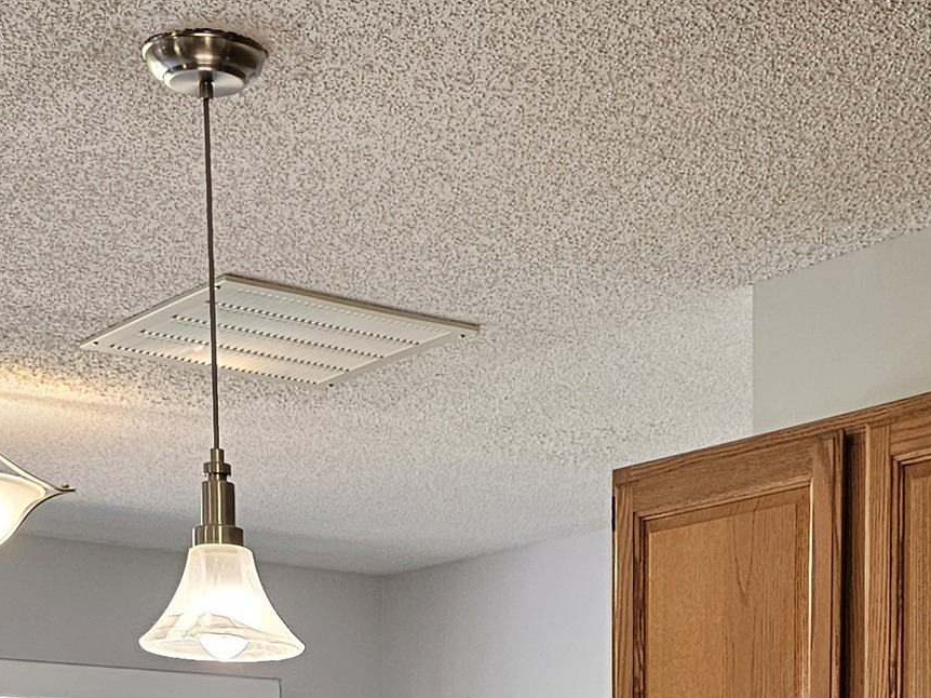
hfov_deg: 23.8
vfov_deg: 15.6
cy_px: 1230
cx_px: 590
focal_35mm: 82
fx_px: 2205
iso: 160
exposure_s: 1/120
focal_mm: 6.3
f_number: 1.7
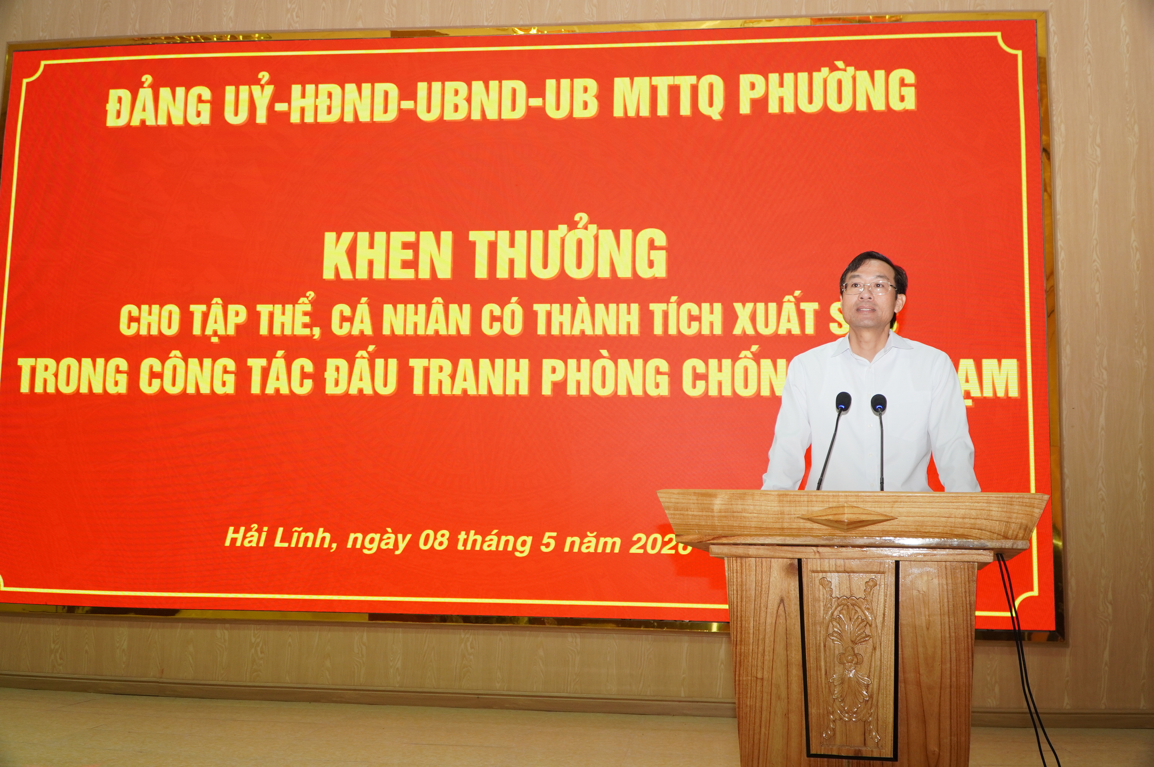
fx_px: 1057
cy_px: 384
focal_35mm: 33
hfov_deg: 57.3
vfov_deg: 39.9
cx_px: 577
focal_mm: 22
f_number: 4
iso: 500
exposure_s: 1/60
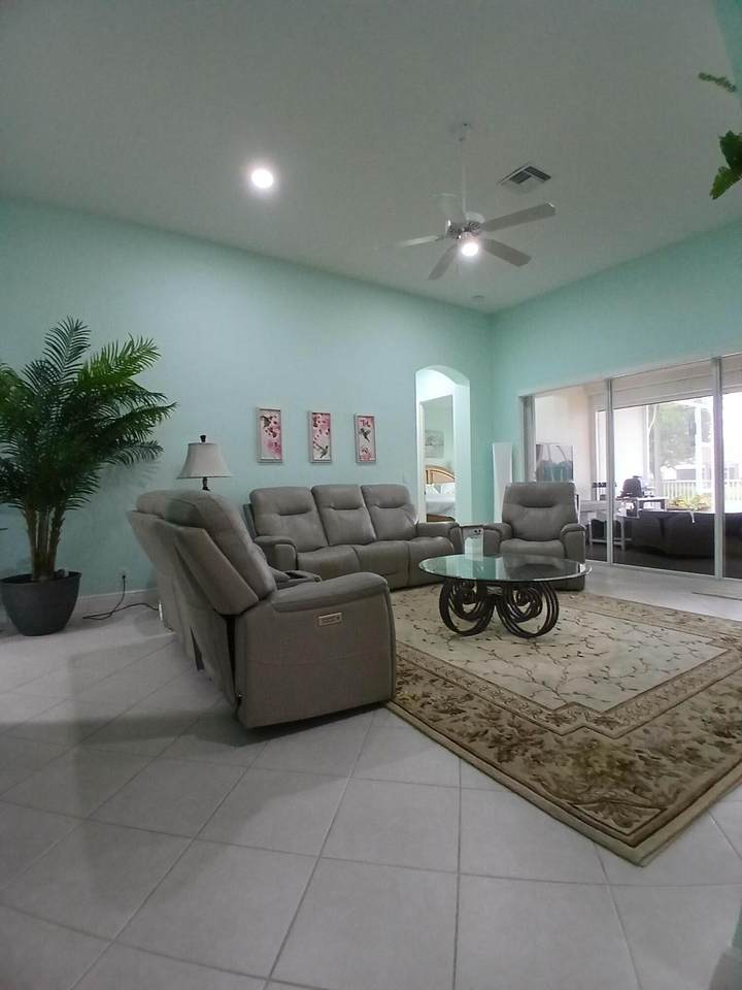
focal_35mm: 17
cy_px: 495
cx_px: 371
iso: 320
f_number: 2.2
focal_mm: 1.4
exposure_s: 1/30
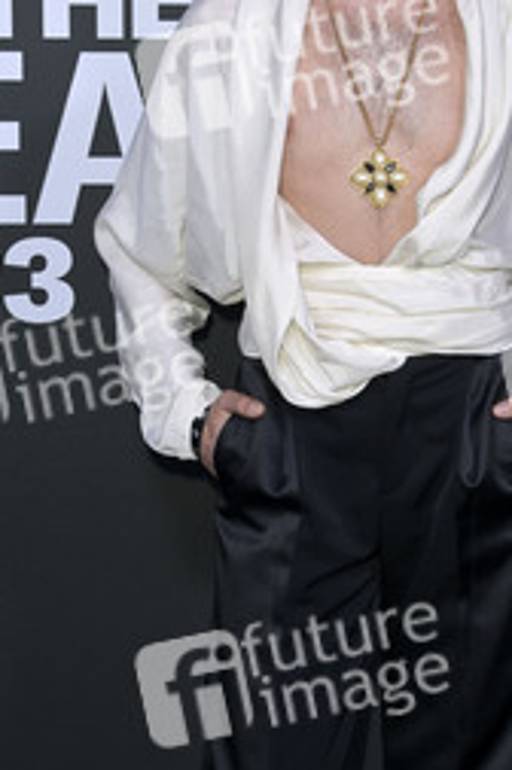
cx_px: 381
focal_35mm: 79
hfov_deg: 17.1
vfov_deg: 25.5
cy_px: 219
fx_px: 1690
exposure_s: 1/250
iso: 1000
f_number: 5.6
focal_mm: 50
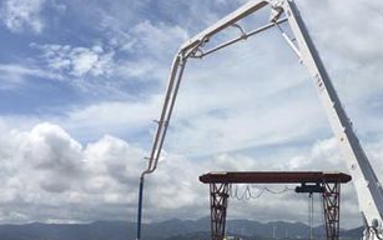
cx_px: 251
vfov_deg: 25.8
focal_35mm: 50
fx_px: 522
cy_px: 122
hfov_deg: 39.9
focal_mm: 4.15
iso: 25
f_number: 2.2
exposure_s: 1/3846
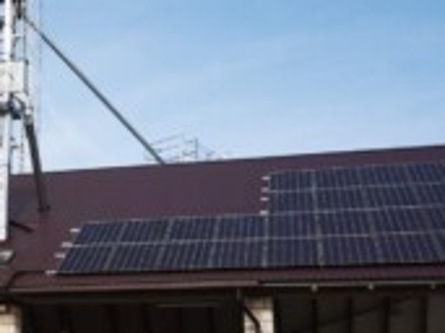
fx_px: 1015
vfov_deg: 18.6
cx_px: -42
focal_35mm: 79
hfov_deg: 23.3
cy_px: 215
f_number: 1.8
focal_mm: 3.95
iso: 50
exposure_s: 1/1838
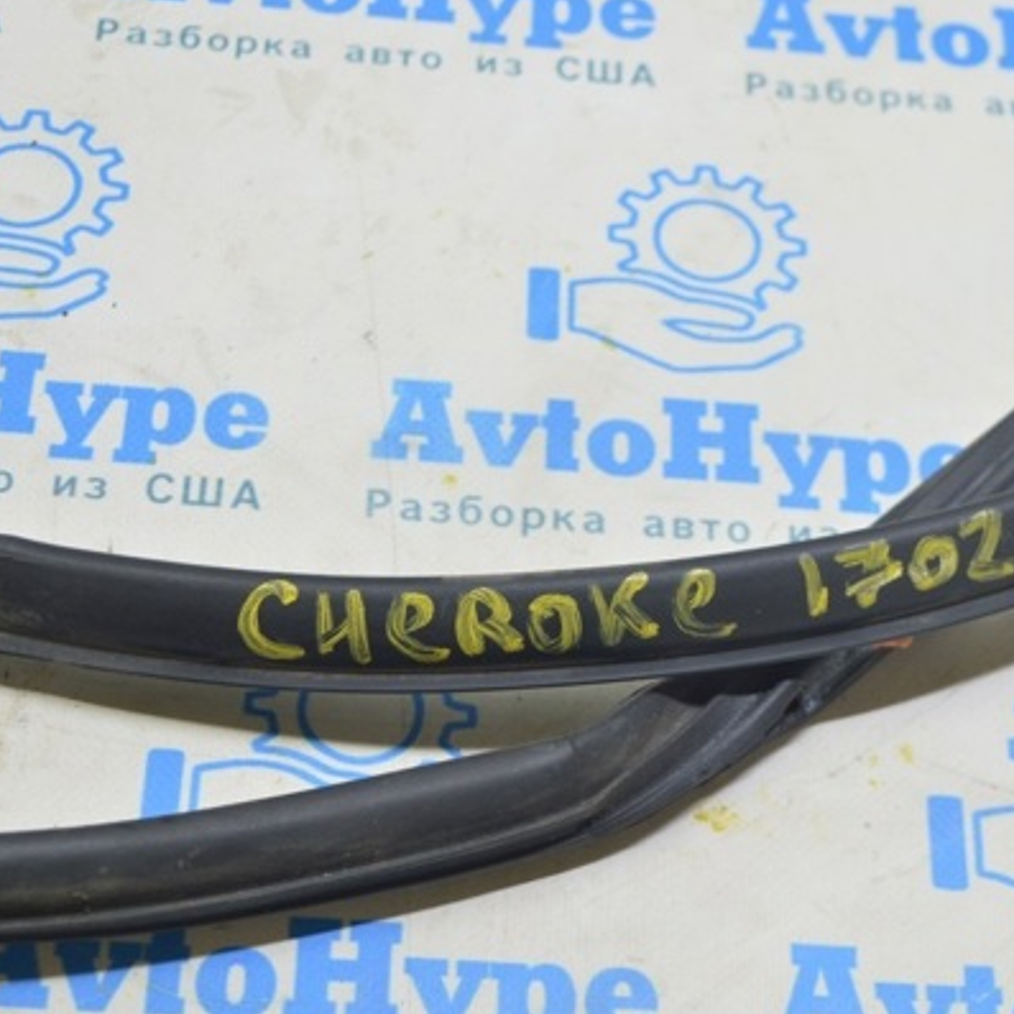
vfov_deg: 22.2
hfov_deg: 22.2
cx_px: 585
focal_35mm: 78
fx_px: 2585
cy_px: 535
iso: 400
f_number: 5.6
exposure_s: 1/20
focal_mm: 38
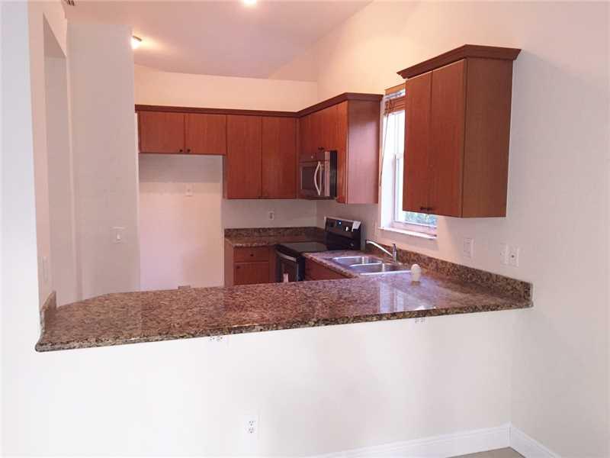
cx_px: 305
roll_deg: +0.0
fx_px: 511
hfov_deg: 61.7
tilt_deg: -6.1
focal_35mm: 29
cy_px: 229
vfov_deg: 48.2
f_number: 2.2
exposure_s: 1/24
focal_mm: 4.15
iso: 160
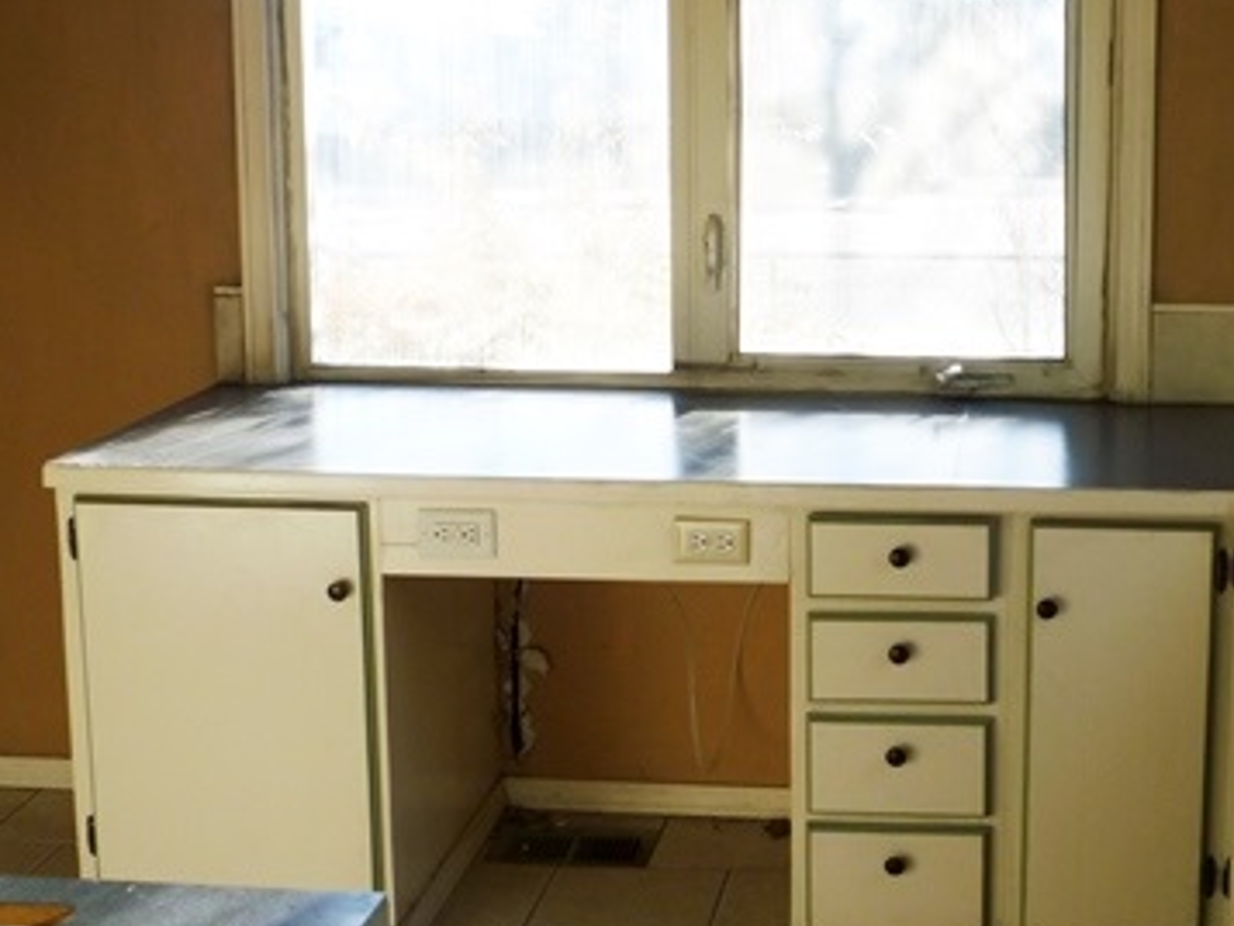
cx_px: 961
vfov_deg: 27.9
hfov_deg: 35.8
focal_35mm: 52
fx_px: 1854
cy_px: 311
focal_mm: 5.2
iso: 80
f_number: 3.3
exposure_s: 1/80
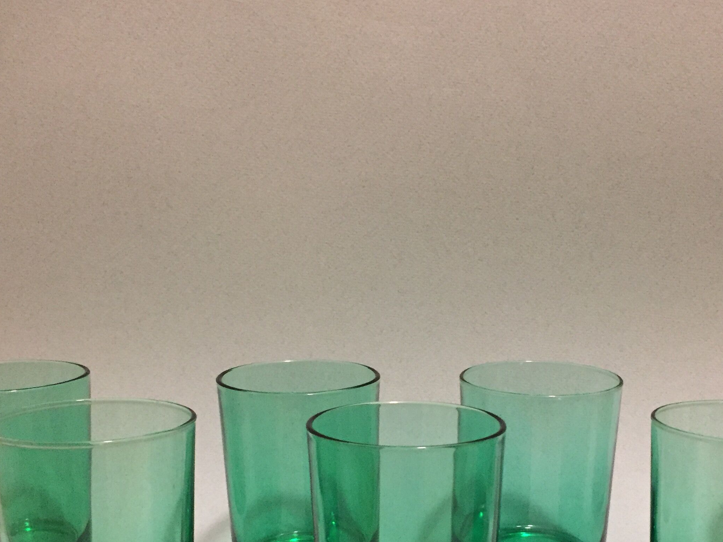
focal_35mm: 46
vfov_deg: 31.0
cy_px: 396
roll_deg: -0.5
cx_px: 418
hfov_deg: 41.1
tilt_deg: -11.3
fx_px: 961
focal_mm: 4.15
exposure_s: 1/17
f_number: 2.2
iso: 320
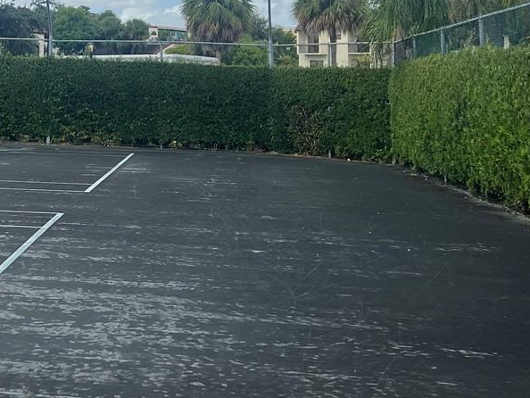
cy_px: -42
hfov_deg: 26.9
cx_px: 62
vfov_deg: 20.1
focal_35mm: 70
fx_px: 1072
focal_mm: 5.7
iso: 50
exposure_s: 1/3704
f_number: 1.5
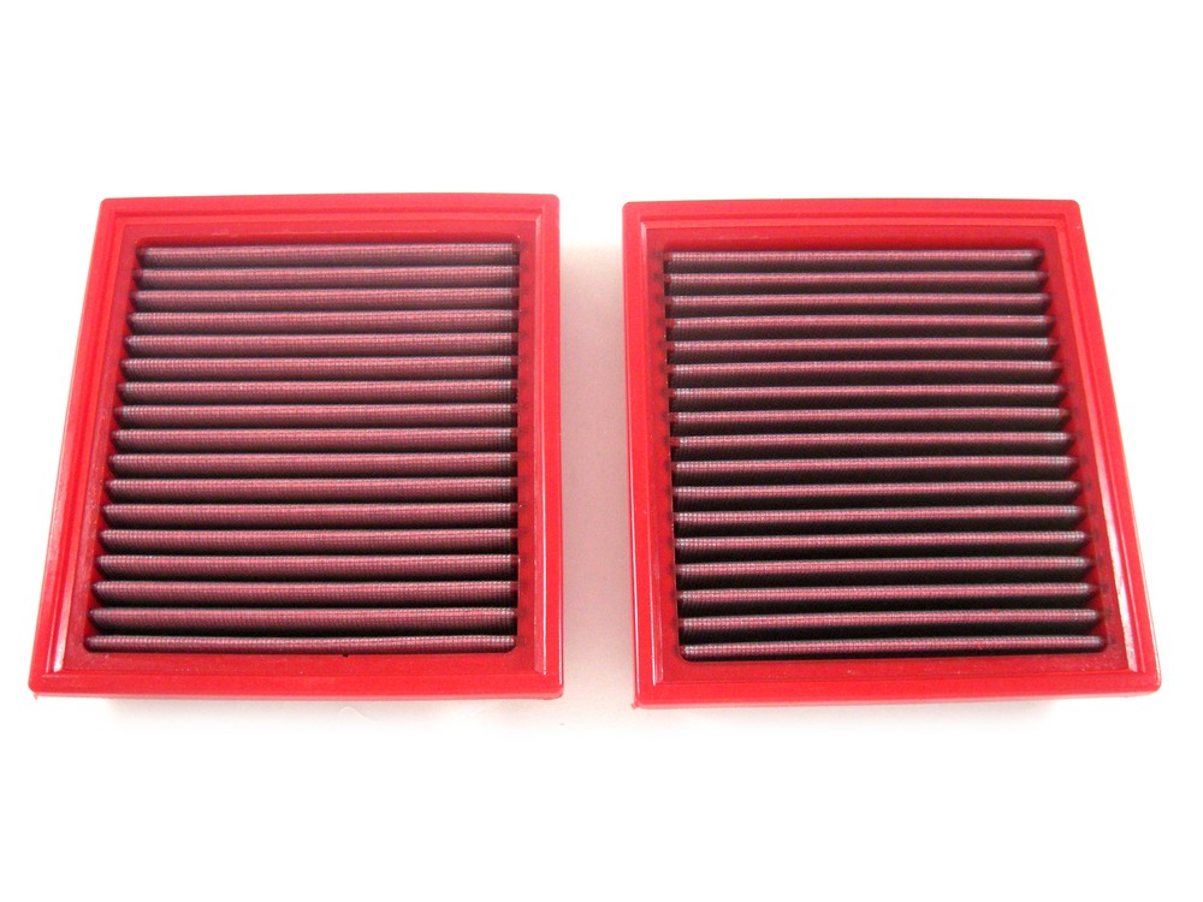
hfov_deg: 52.6
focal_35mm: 35
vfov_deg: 40.7
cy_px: 451
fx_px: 1216
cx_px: 602
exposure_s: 1/56.8
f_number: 2.8
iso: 278
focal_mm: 5.7
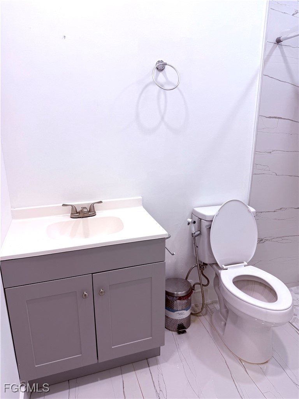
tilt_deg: -14.0
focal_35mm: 24
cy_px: 200
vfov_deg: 71.6
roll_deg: +0.1
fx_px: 276
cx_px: 150
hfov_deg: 56.8
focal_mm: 6.76
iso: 50
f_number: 1.78
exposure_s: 1/120
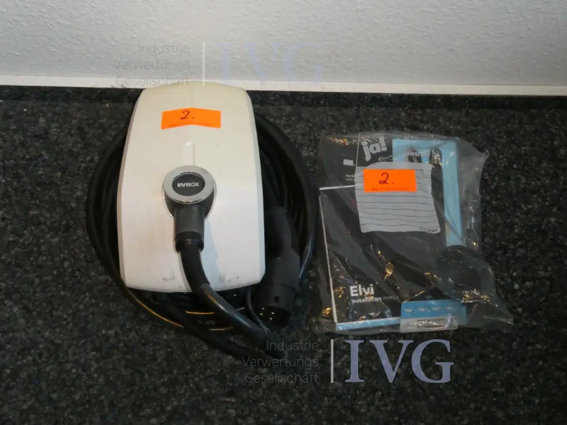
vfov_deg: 30.9
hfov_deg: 40.4
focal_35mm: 47
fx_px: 770
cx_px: 284
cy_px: 212
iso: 800
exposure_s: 1/50
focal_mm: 8.4
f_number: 7.1
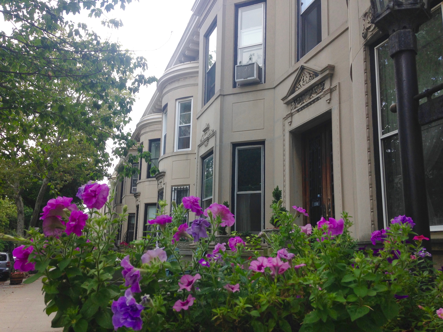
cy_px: 166
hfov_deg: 55.4
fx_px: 422
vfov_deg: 42.9
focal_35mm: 33
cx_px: 222
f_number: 2.4
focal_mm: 4.12
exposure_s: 1/484
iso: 50
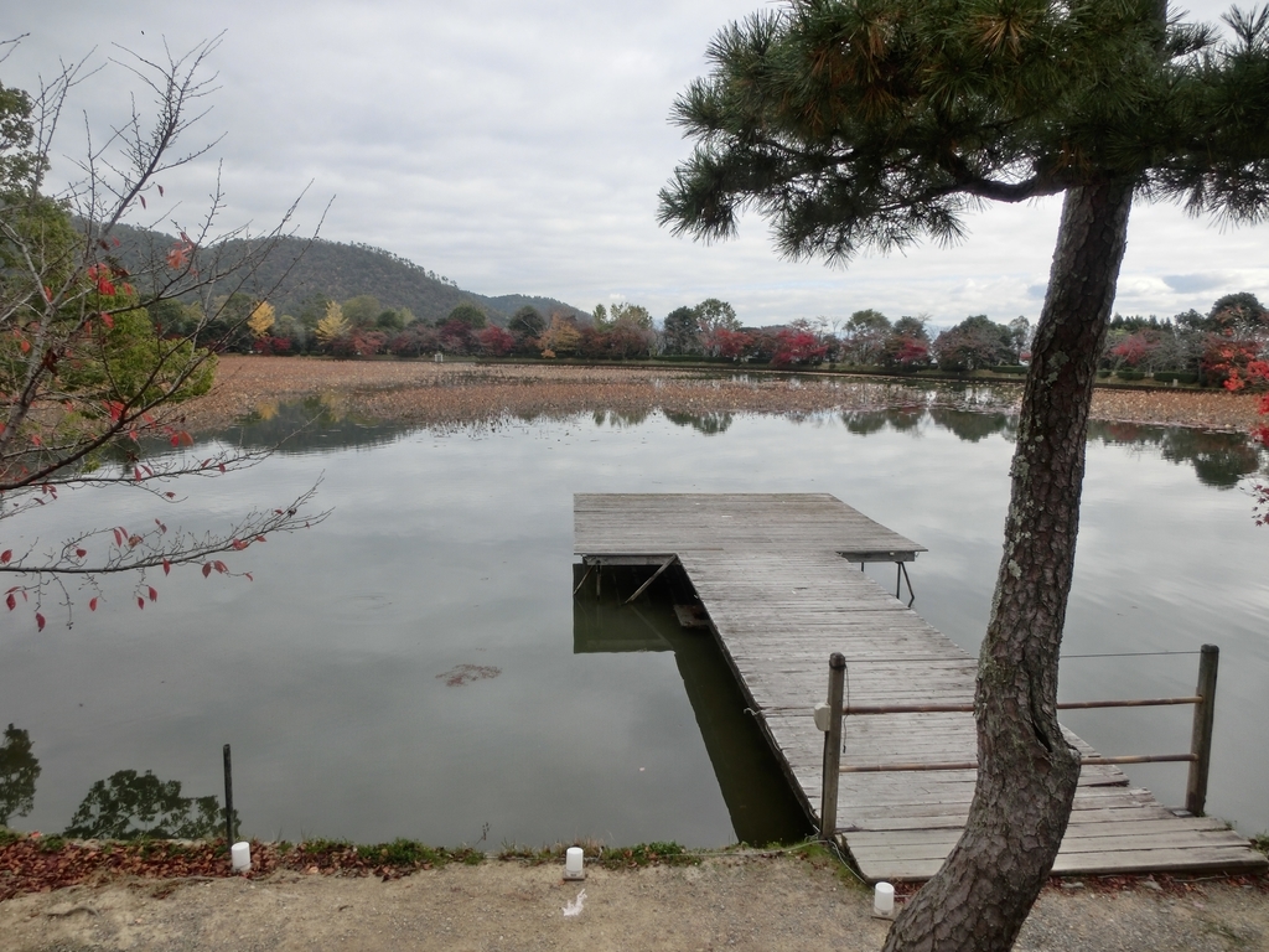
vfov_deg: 56.8
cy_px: 476
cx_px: 634
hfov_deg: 71.6
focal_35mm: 24
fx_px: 880
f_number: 3
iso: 80
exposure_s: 1/640
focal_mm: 4.24
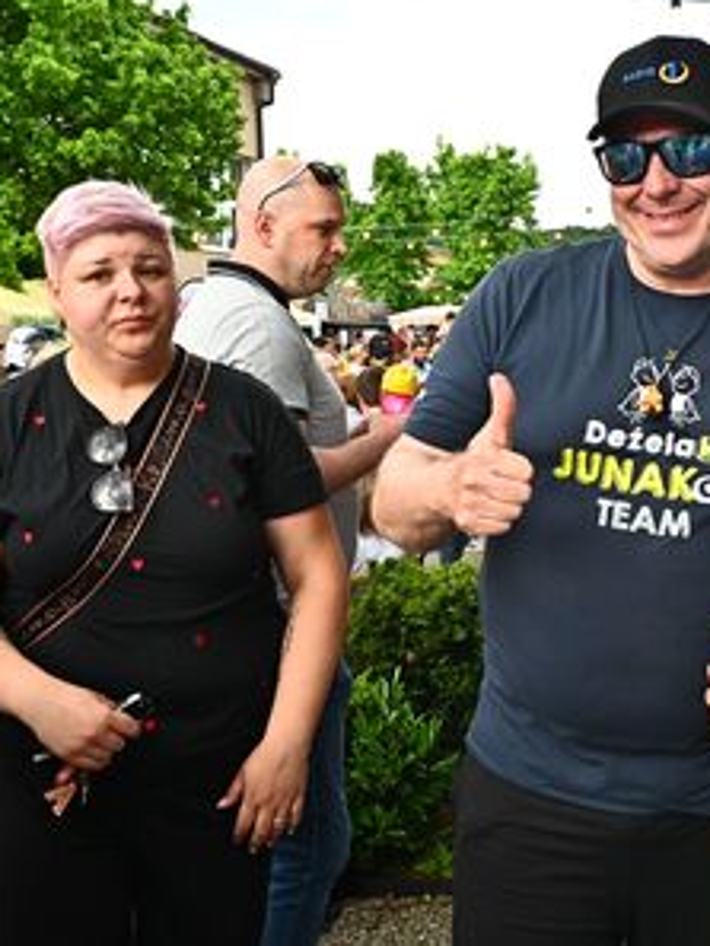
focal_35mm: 51
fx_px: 1394
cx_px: 659
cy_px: 471
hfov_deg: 27.4
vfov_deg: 37.5
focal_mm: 35
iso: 1600
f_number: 11
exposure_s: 1/250
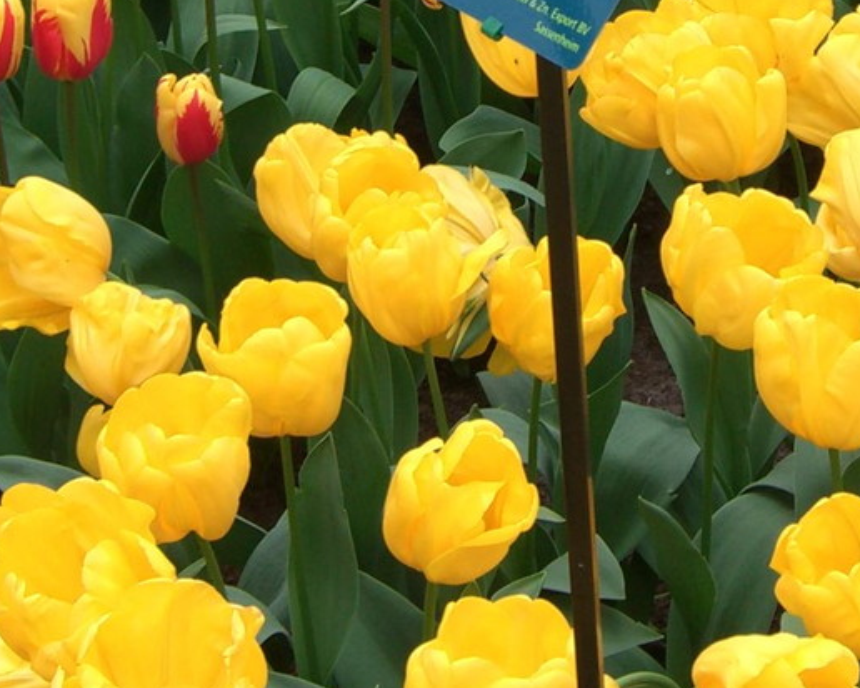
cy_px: -102
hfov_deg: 16.7
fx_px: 2928
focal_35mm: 115
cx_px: 578
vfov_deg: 13.1
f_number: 4
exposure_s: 1/80
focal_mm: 7.9
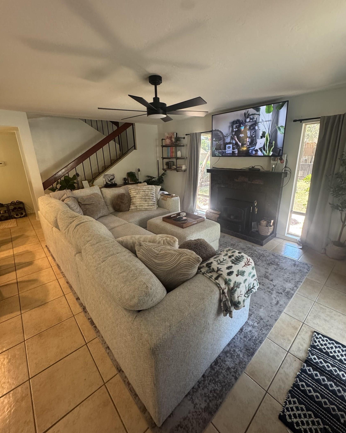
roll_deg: +1.5
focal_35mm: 15
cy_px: 211
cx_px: 176
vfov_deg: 96.8
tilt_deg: -17.2
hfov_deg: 84.0
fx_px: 192
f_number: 2.2
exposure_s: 1/60
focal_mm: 2.22
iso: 320
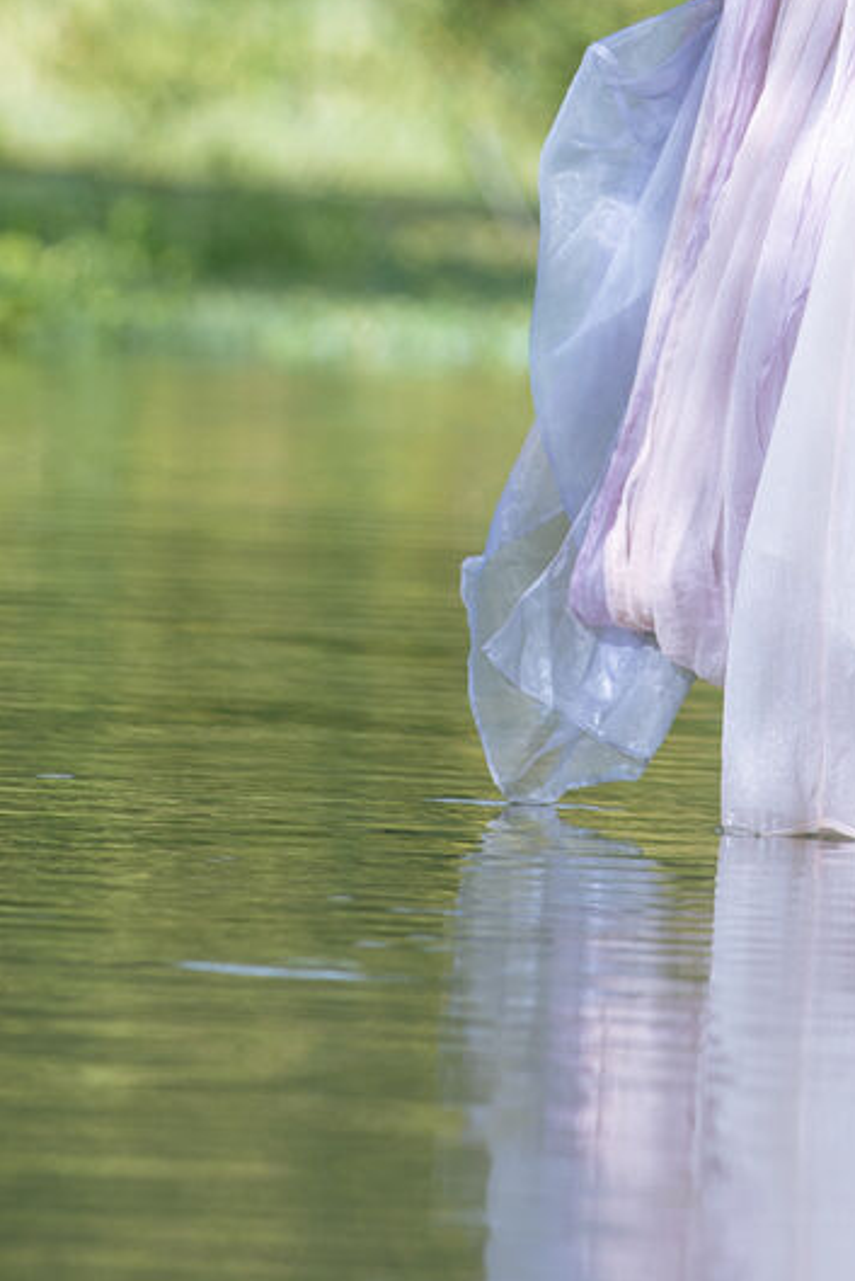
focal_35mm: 680
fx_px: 24207
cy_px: -506
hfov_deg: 2.0
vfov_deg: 3.0
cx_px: 753
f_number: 2.8
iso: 100
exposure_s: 1/640
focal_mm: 200
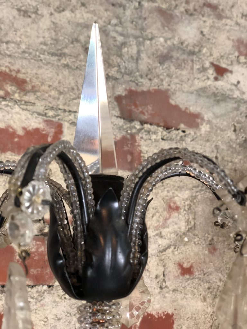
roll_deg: -0.4
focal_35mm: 52
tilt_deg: +13.8
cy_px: 164
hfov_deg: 28.0
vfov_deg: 36.8
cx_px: 124
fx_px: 495
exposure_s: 1/20
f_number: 2.4
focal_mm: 6
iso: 160
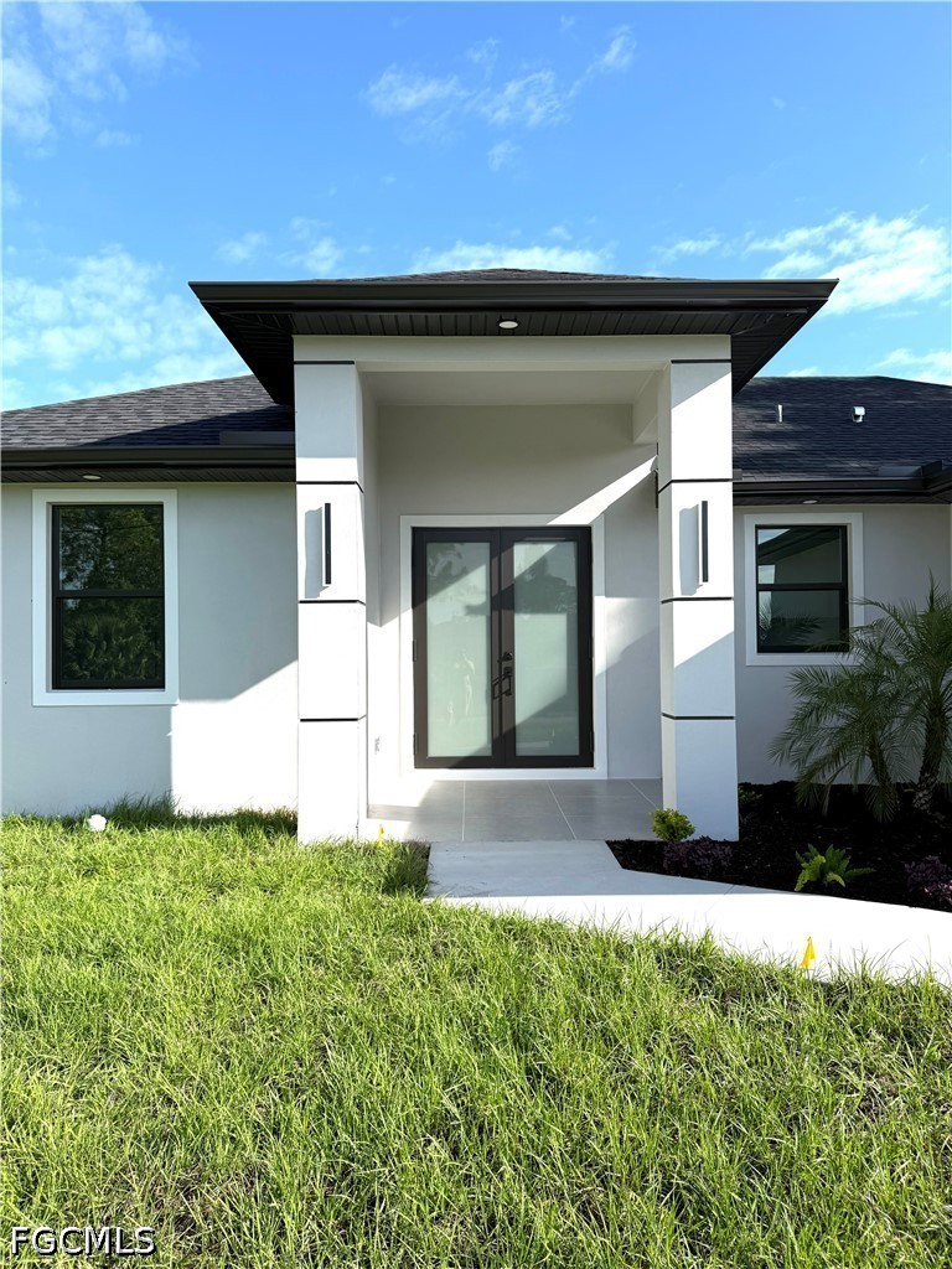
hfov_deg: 56.8
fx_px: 880
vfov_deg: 71.6
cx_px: 476
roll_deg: -0.4
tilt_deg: +1.2
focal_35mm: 24
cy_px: 634
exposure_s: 1/3279
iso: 80
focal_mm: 6.76
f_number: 1.78
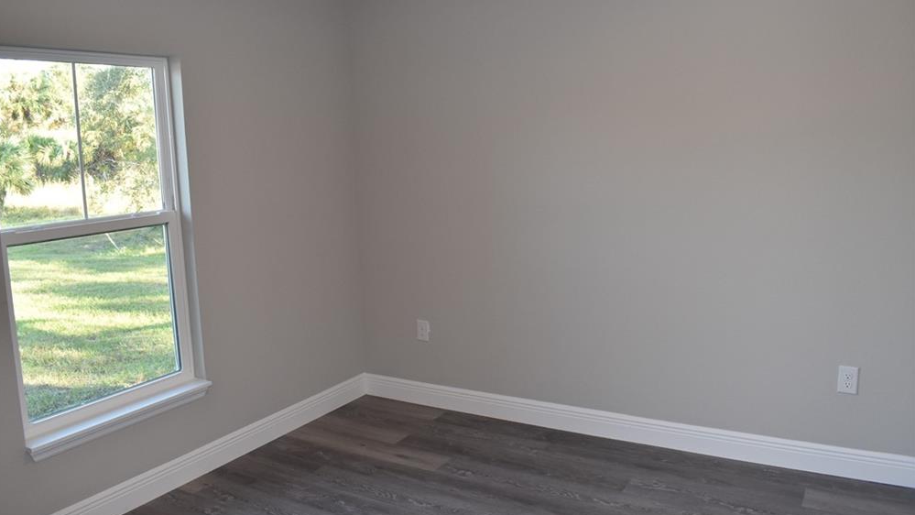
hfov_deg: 66.1
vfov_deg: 40.1
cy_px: 225
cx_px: 448
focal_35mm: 29
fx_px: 704
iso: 800
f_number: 7.1
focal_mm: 18
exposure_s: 1/60
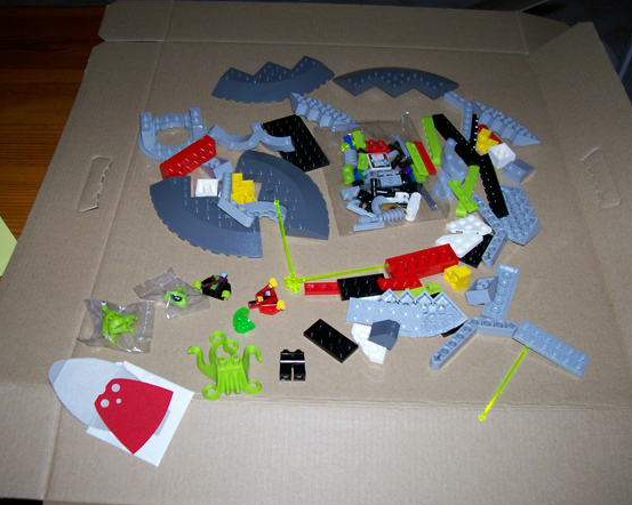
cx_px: 323
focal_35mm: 36
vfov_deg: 41.1
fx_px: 673
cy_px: 256
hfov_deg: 50.3
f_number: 2.7
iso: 80
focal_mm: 5.6
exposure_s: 1/64
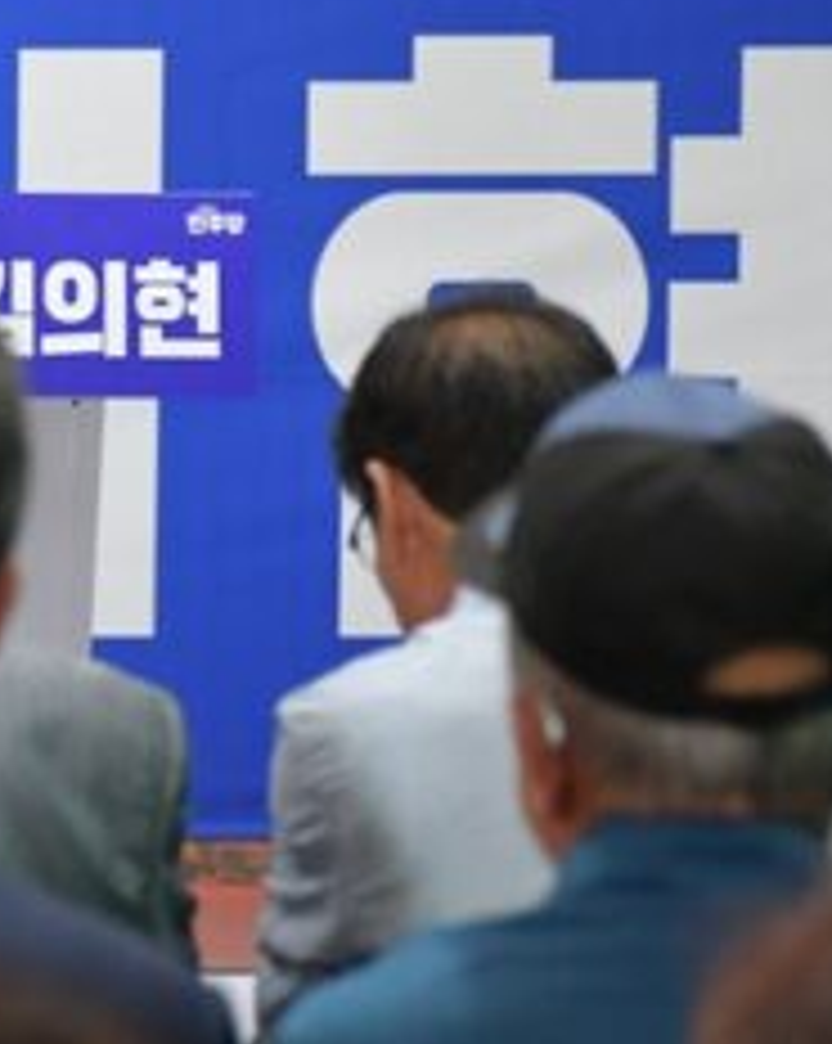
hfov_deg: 8.9
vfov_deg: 11.2
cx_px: -288
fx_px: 5274
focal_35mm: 171
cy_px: 94
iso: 3200
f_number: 2.8
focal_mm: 66
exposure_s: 1/400
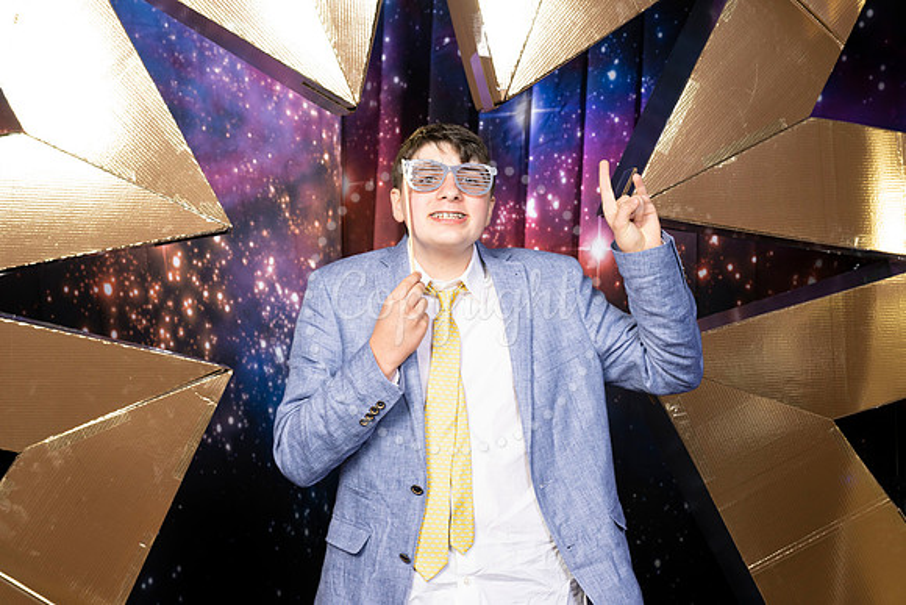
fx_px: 1359
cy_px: 302
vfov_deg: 25.1
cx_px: 453
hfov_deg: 36.9
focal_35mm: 54
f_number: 8
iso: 320
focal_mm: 54
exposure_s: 1/125
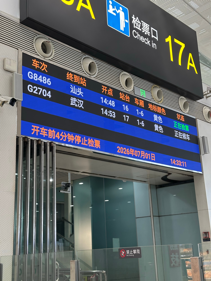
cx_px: 106
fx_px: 390
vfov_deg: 39.7
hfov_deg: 30.3
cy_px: 140
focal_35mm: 48
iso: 80
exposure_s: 1/69
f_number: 1.78
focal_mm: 6.86
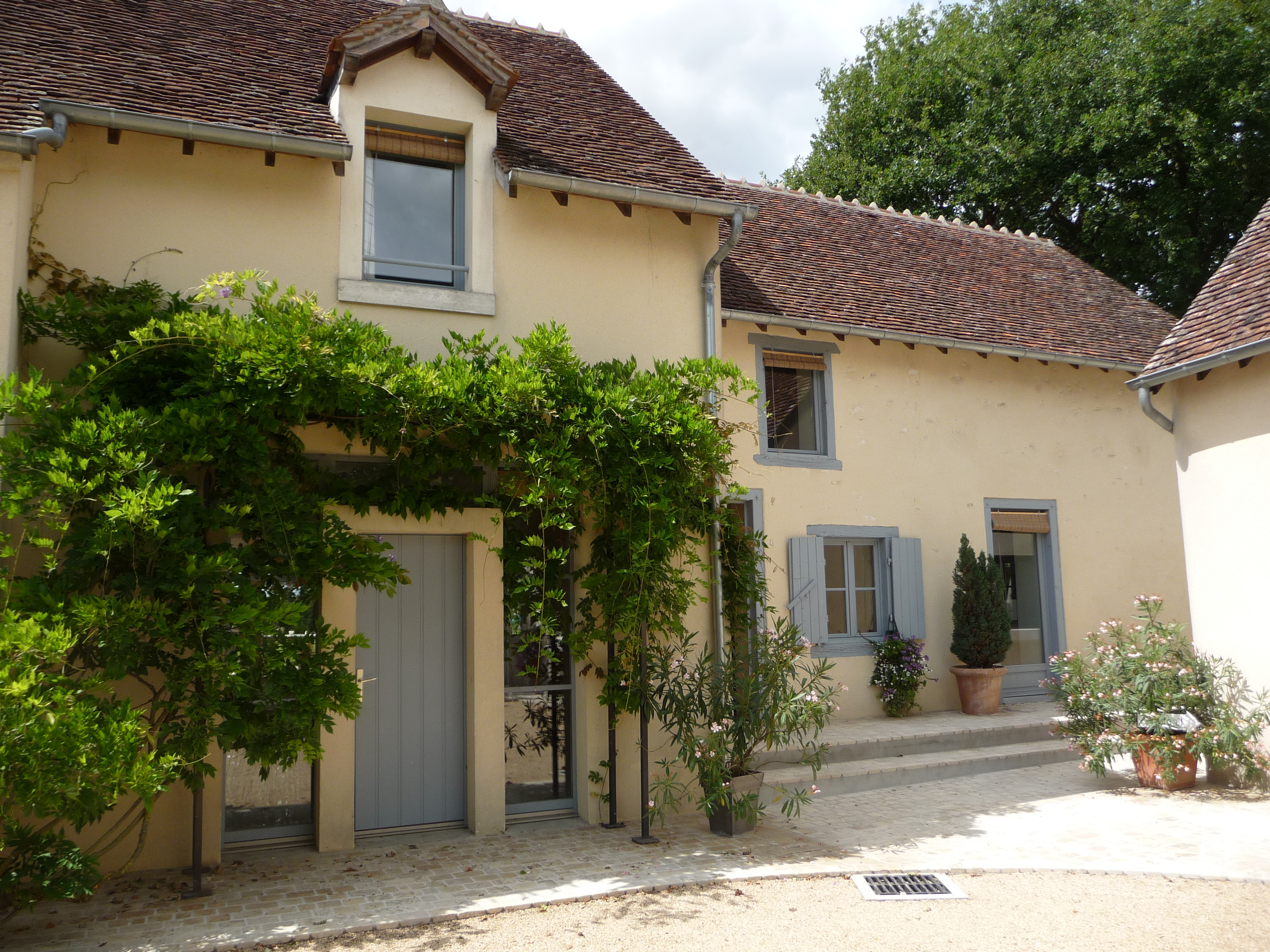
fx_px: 1027
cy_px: 476
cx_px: 635
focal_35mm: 28
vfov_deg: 49.7
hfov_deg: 63.4
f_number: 3.3
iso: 100
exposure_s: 1/800
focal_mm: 4.7
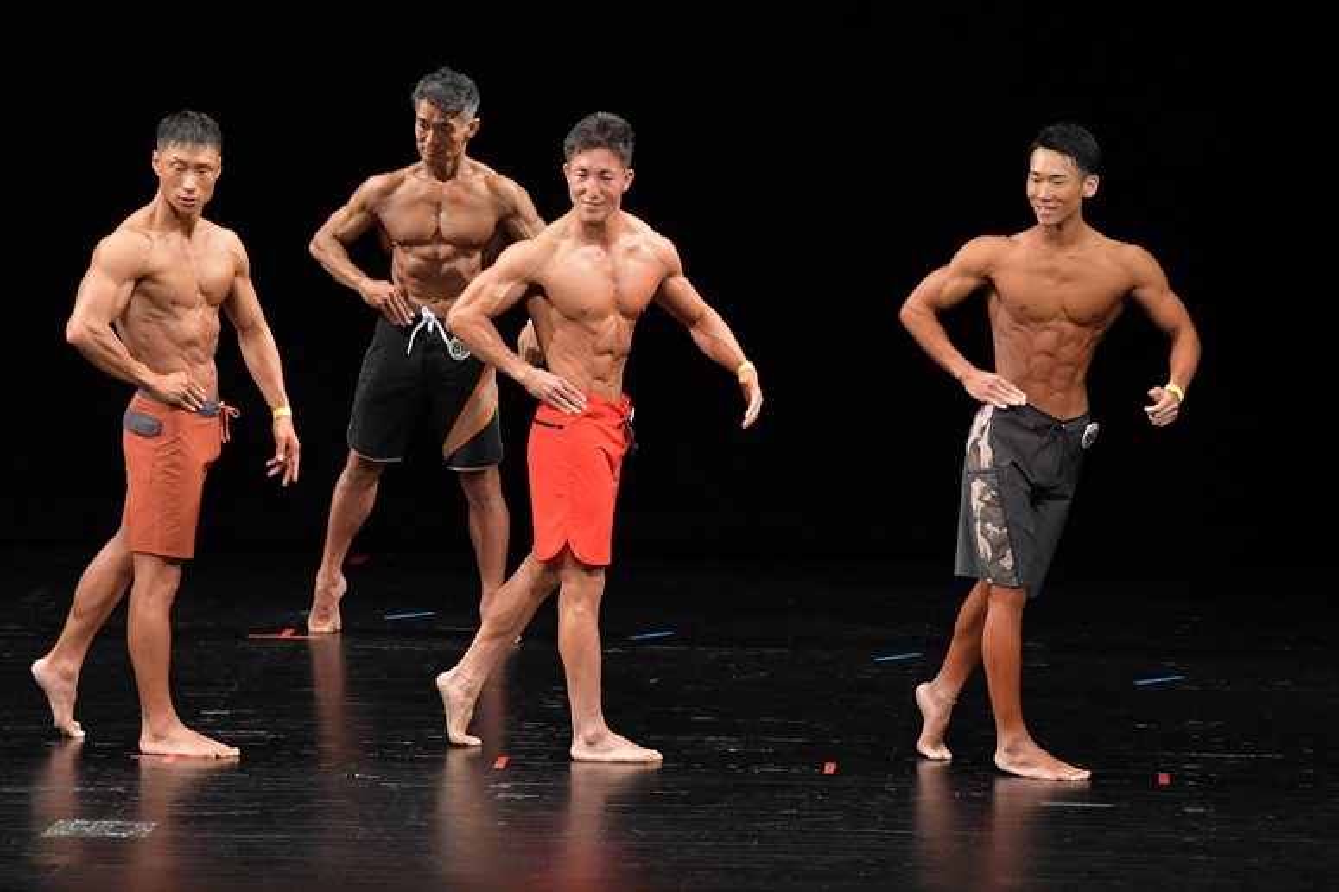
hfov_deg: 9.2
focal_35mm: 225
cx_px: 670
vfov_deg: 6.1
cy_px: 446
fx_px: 8365
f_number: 5.6
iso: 3200
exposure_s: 1/400
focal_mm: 150
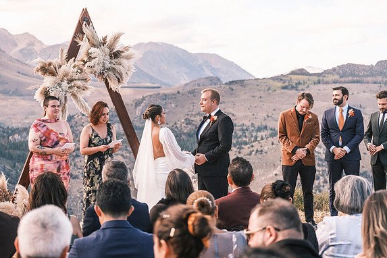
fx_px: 817
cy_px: 128
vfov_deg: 17.9
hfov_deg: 26.7
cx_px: 194
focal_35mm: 76
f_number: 2.8
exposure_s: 1/1500
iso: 400
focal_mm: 50
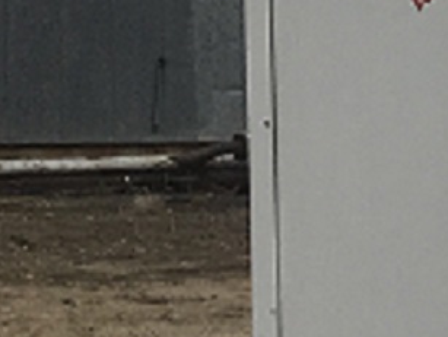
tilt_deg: -7.5
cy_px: 307
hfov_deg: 7.6
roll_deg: -1.6
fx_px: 2773
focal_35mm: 214
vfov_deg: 6.9
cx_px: 1526
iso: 25
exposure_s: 1/1923
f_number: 2.2
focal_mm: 4.15
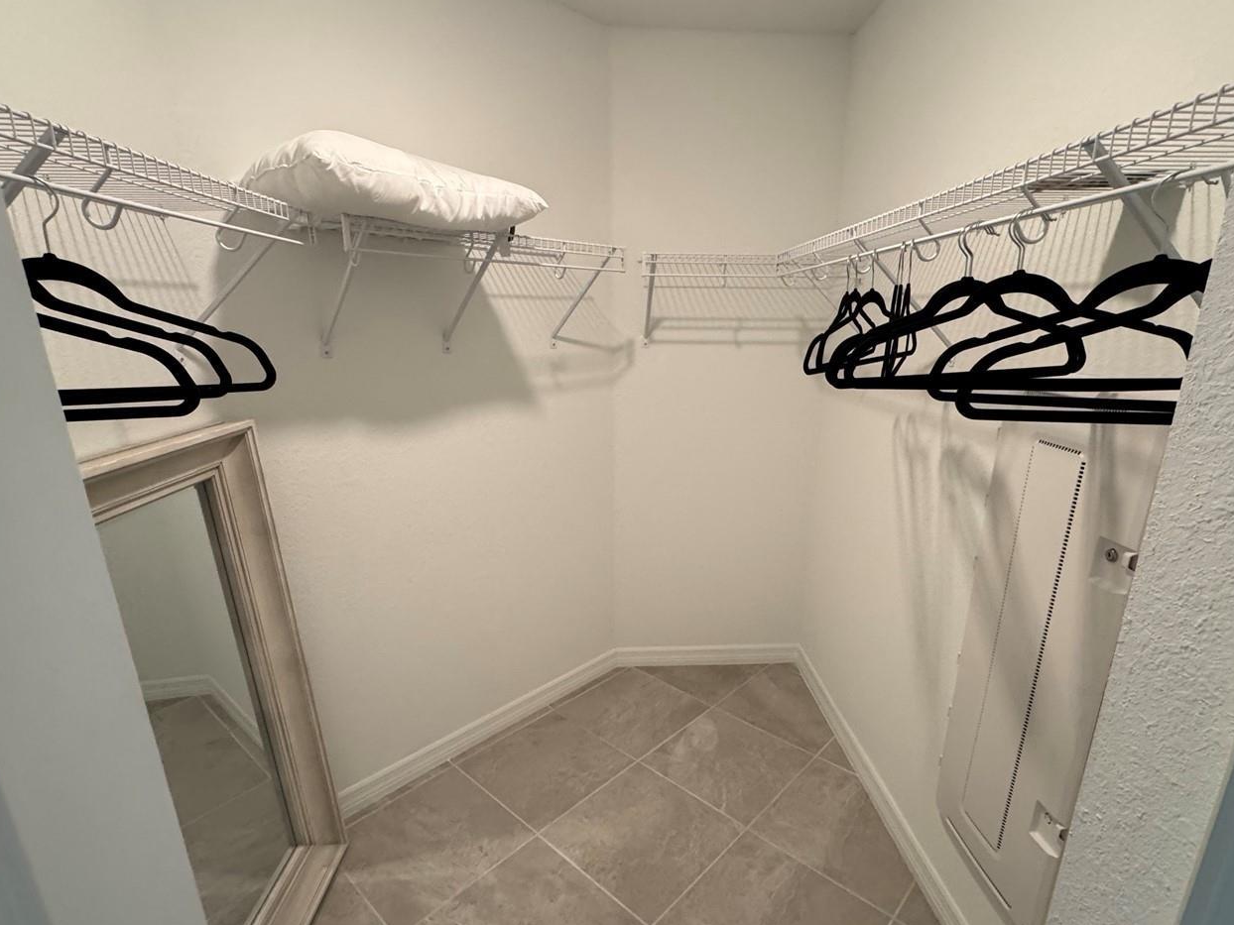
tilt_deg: -16.9
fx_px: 642
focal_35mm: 18
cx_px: 640
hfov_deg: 87.7
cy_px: 508
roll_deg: +0.6
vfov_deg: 71.4
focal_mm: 2.22
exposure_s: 1/120
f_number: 2.2
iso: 320
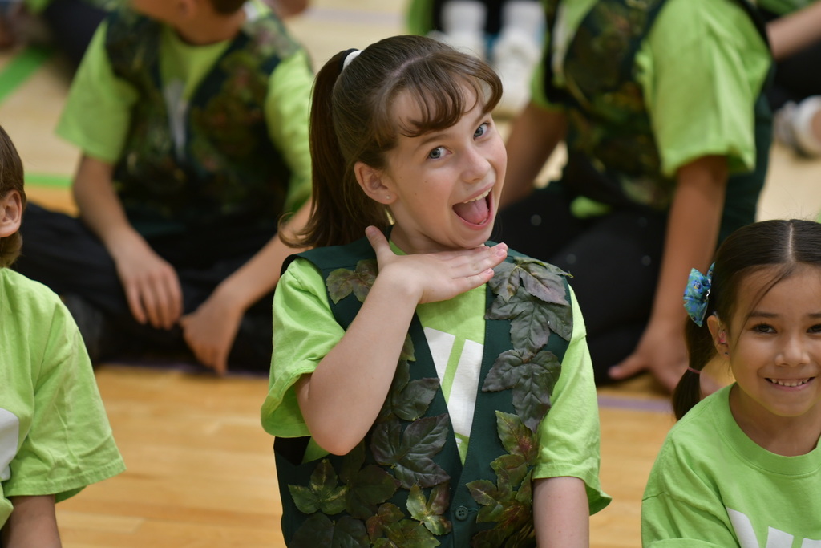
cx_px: 410
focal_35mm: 285
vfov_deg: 4.8
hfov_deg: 7.2
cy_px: 274
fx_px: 6500
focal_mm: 190
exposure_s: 1/125
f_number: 2.8
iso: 400
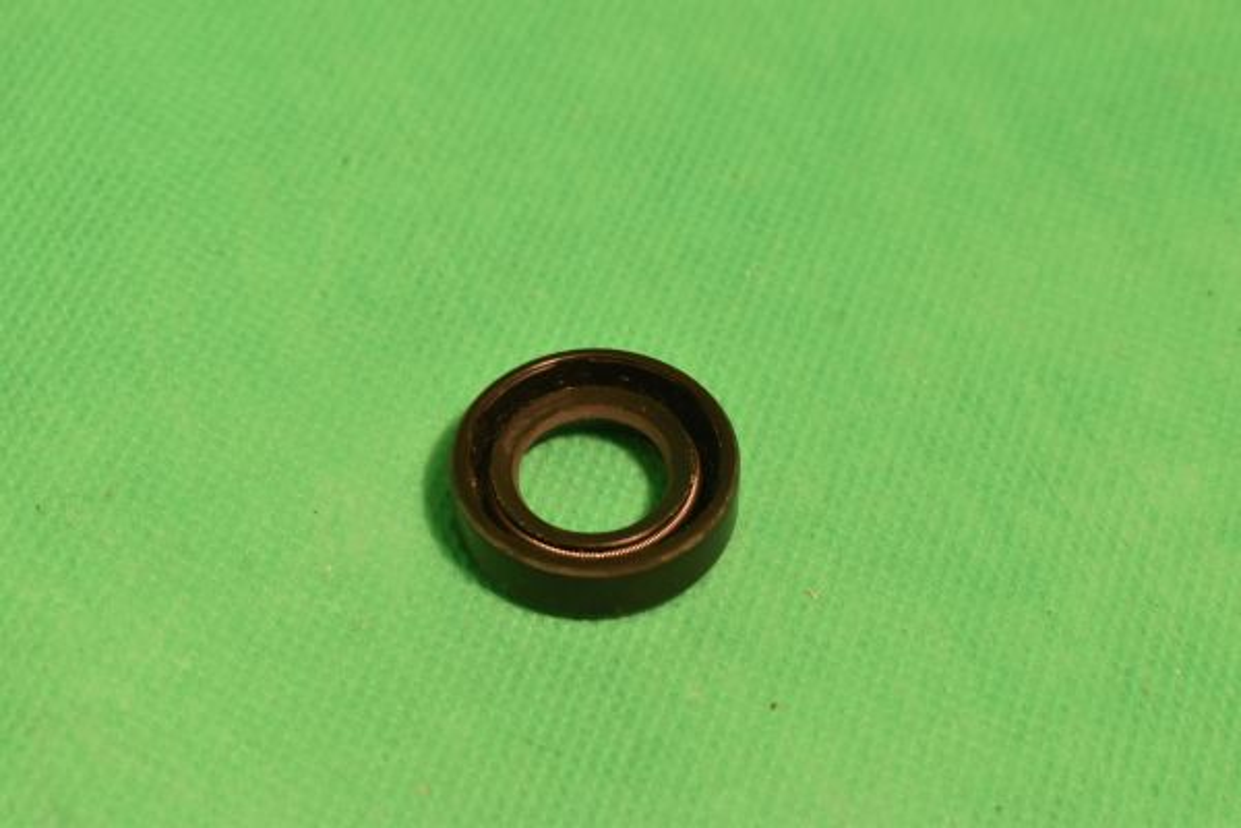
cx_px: 620
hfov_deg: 24.6
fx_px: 2844
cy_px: 414
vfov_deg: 16.6
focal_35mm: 82
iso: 1250
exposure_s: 1/100
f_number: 11
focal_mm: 55
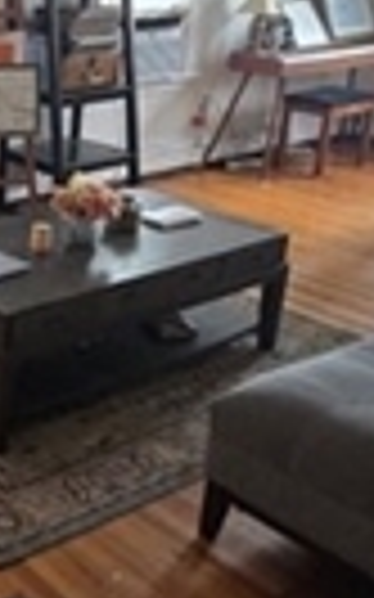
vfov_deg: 37.9
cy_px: 209
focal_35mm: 53
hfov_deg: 20.7
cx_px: -192
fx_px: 865
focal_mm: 1.7
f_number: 2.2
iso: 320
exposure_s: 1/60
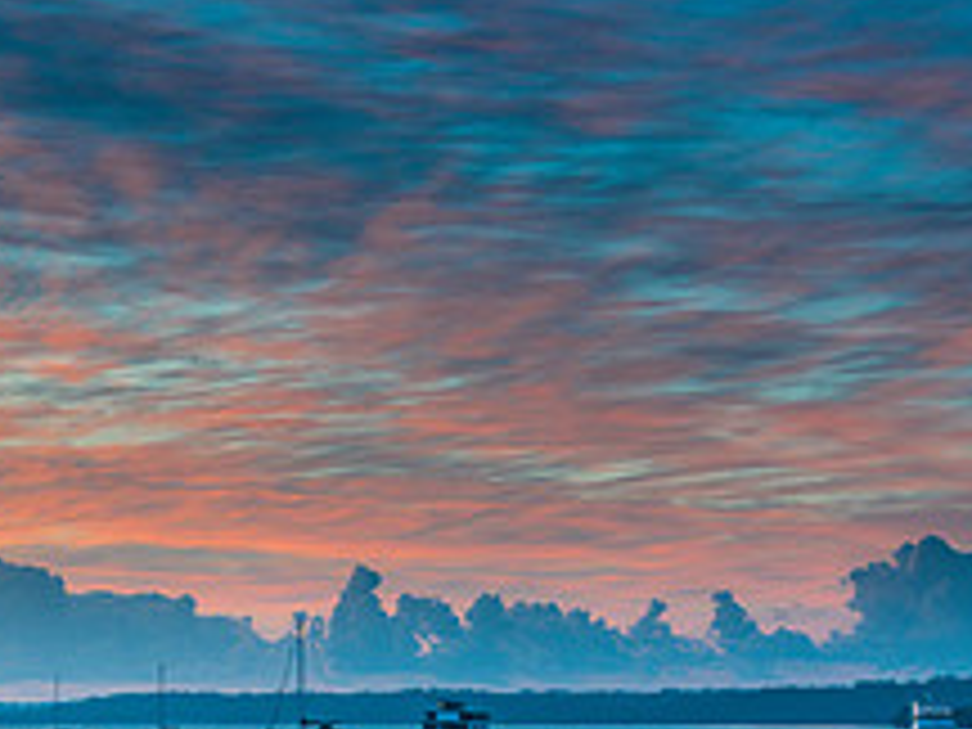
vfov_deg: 14.8
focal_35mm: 99
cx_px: 230
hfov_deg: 19.7
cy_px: 659
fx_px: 2780
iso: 200
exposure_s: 1/4
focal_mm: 38
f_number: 7.1
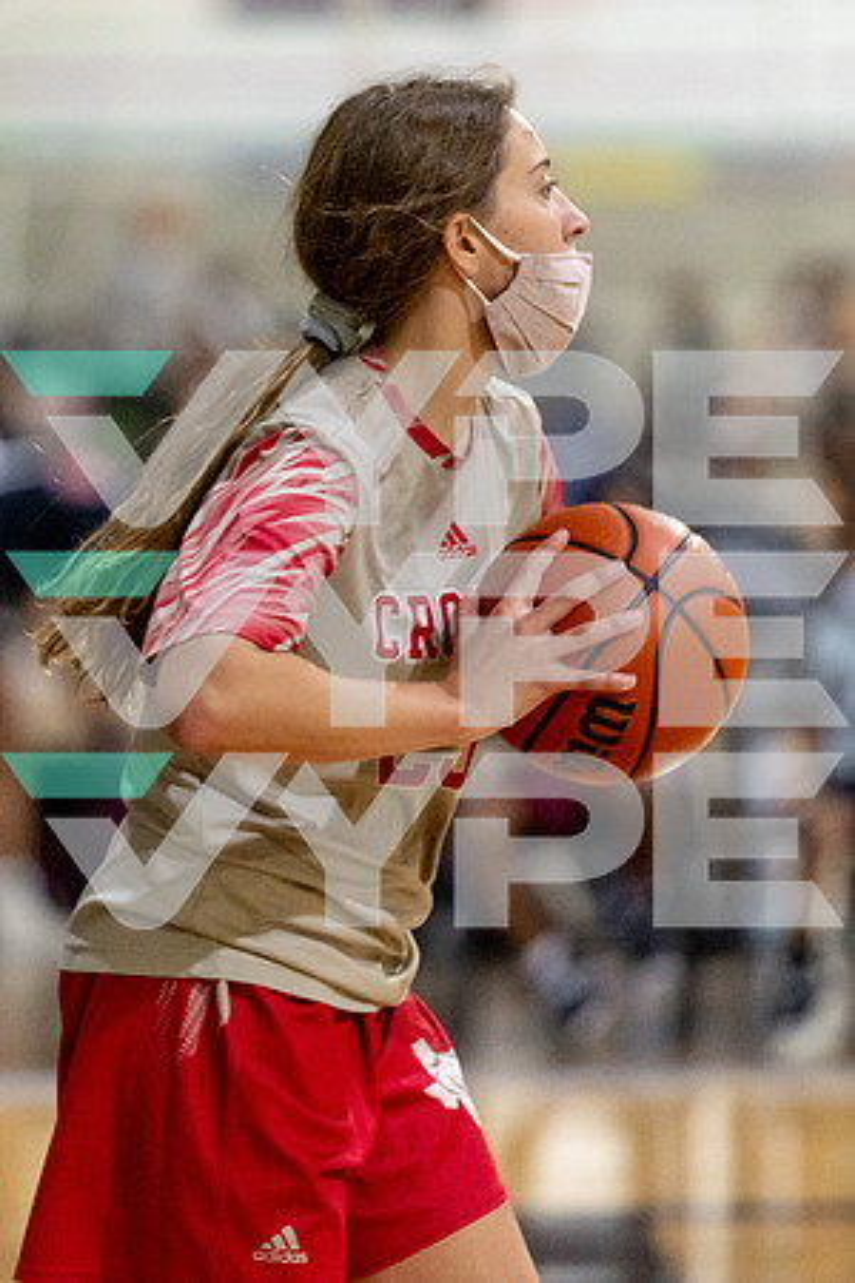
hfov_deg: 3.8
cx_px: 296
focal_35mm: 359
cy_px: 515
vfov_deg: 5.7
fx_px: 12791
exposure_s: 1/800
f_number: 2.8
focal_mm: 200
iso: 2500
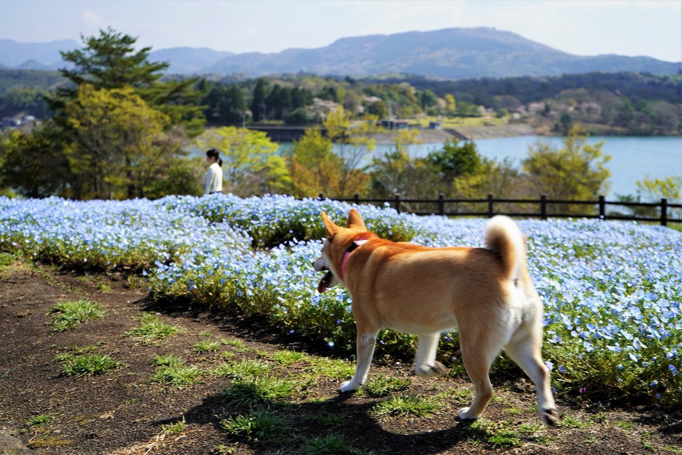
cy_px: 228
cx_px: 341
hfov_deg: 40.3
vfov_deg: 27.5
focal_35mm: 49
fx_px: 928
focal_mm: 49
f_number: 5.6
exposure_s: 1/125
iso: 100
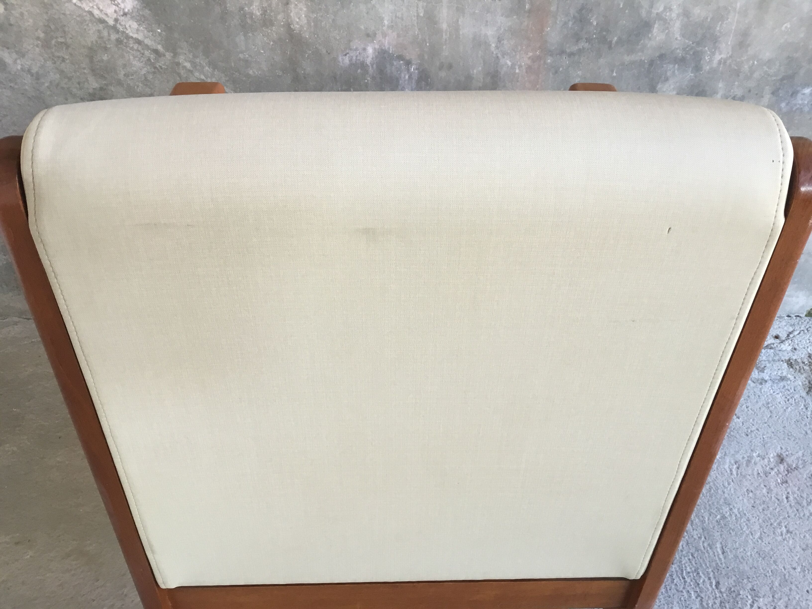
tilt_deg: -36.9
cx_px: 406
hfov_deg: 58.4
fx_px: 727
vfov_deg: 45.4
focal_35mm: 31
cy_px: 304
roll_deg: +0.4
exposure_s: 1/33
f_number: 2.4
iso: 64
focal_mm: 3.3
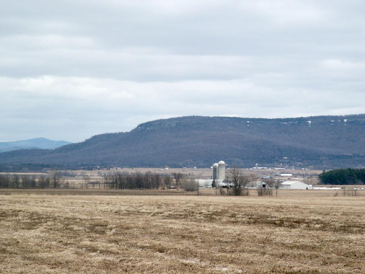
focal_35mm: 139
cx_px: 182
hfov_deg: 14.2
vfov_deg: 10.7
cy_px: 137
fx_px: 1466
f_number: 8
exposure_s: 1/180
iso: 64
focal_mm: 28.22
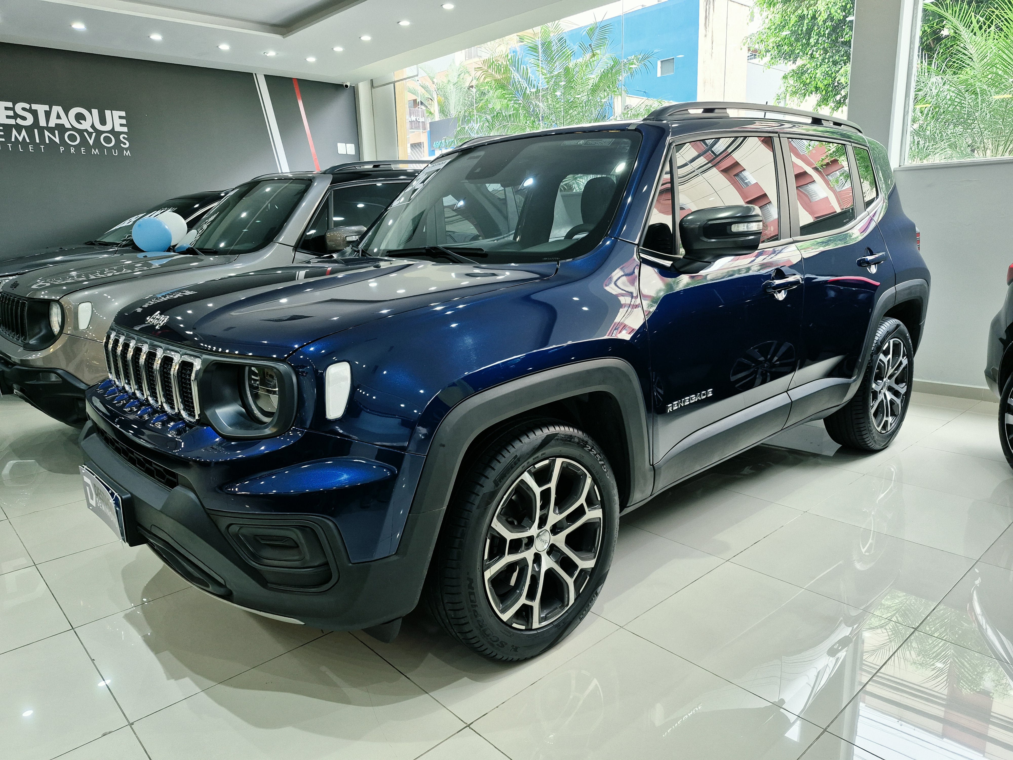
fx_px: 673
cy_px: 380
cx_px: 506
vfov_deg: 58.9
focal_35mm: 23
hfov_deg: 73.9
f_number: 1.8
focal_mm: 5.4
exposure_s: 1/120
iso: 100
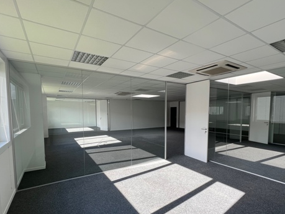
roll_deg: +0.2
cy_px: 123
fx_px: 140
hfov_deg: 91.0
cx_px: 147
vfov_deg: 74.3
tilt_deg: -4.4
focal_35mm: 17
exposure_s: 1/139
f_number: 1.8
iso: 32
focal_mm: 1.57
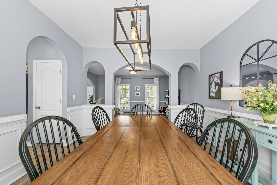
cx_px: 143
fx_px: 100
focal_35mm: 13
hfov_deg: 108.3
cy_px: 100
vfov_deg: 85.3
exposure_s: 1/2
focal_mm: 12
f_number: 11
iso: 200
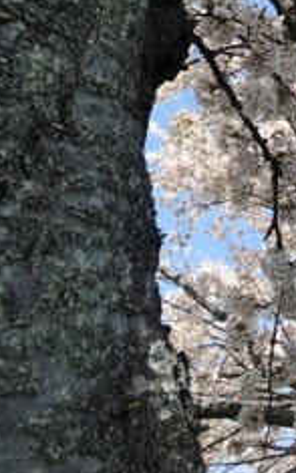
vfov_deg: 13.6
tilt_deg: +38.1
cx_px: 499
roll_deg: -3.0
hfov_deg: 9.4
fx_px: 1728
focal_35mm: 134
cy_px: -427
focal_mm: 4.15
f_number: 2.2
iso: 25
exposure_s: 1/962
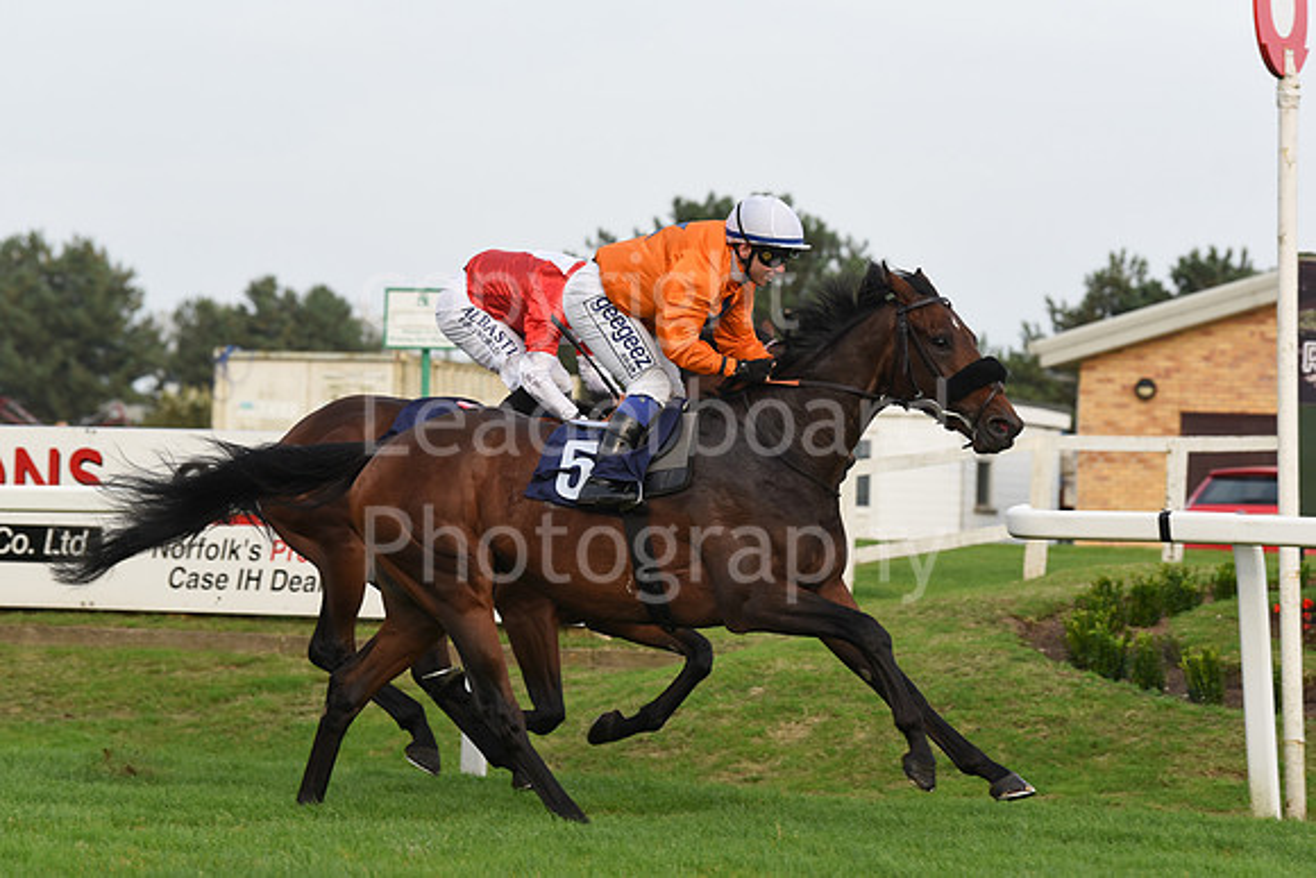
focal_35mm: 160
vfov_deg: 8.6
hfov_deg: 12.8
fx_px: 5850
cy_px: 439
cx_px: 658
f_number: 5.6
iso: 1000
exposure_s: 1/1600
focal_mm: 160
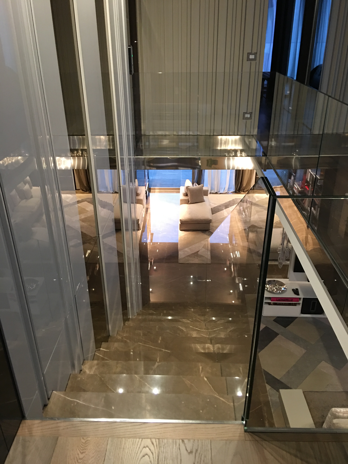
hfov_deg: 48.2
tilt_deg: -25.6
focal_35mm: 29
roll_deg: +1.3
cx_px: 174
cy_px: 232
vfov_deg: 61.7
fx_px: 389
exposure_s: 1/8
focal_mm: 4.15
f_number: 2.2
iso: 100
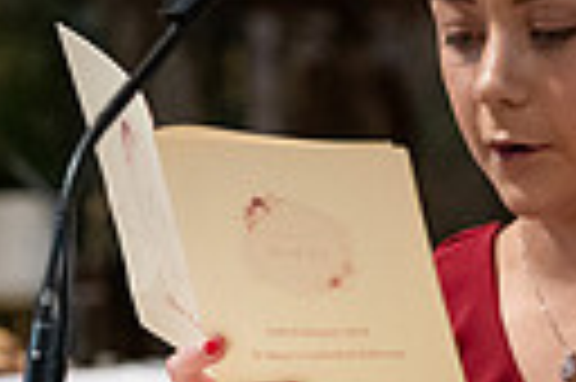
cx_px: 414
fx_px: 5066
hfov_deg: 6.5
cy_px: 173
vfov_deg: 4.3
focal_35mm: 317
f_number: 3.5
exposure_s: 1/160
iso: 1250
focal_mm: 70
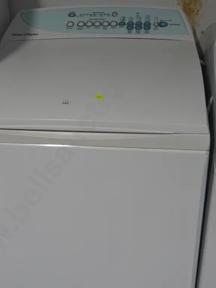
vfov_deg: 35.5
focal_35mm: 54
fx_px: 449
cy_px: 136
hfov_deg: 26.9
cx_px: 77
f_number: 4.5
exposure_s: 1/80
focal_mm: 20
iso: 200
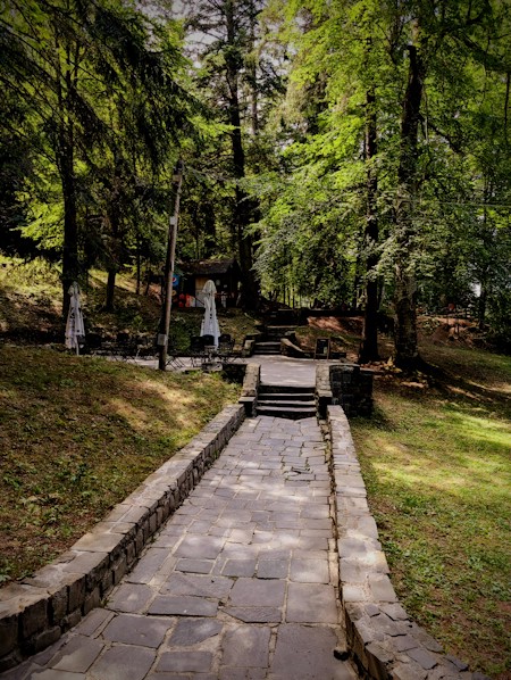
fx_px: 471
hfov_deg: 56.9
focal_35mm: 24
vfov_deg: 71.5
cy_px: 340
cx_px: 256
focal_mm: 6.9
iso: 23
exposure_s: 1/111
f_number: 1.68
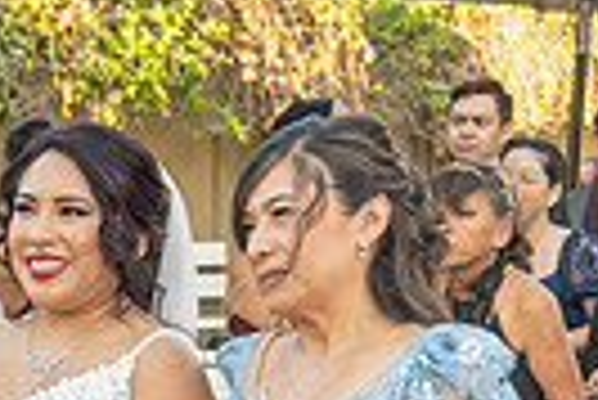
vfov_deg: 8.1
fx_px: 2760
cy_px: 631
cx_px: 180
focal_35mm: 166
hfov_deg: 12.3
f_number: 5.6
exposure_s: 1/200
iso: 500
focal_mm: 38
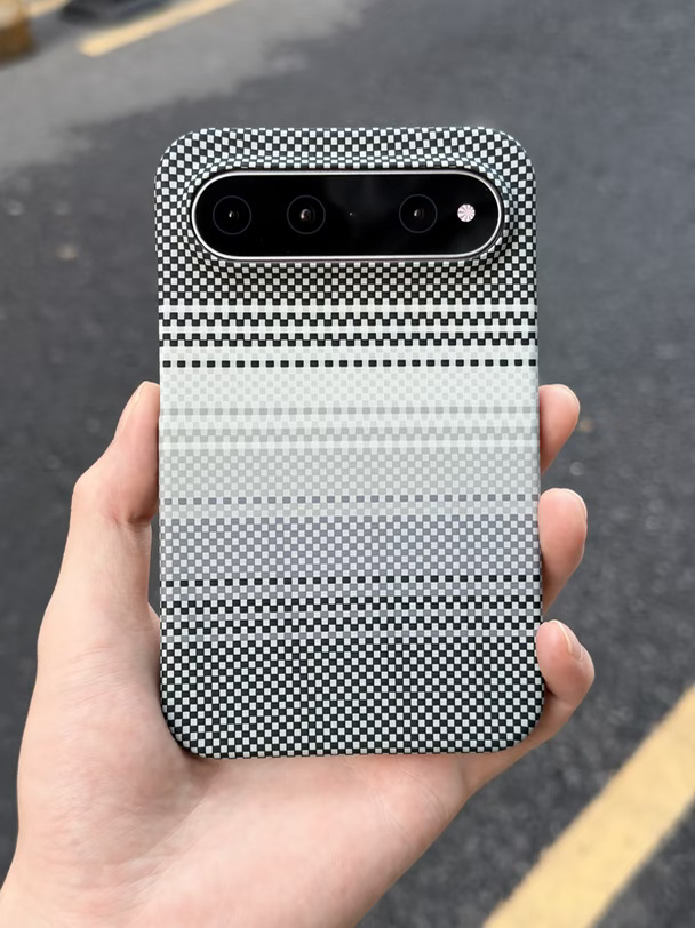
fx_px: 1286
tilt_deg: -36.9
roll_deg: +3.3
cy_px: 464
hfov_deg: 30.2
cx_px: 348
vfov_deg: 39.7
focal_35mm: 48
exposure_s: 1/50
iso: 125
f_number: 1.78
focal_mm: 6.76
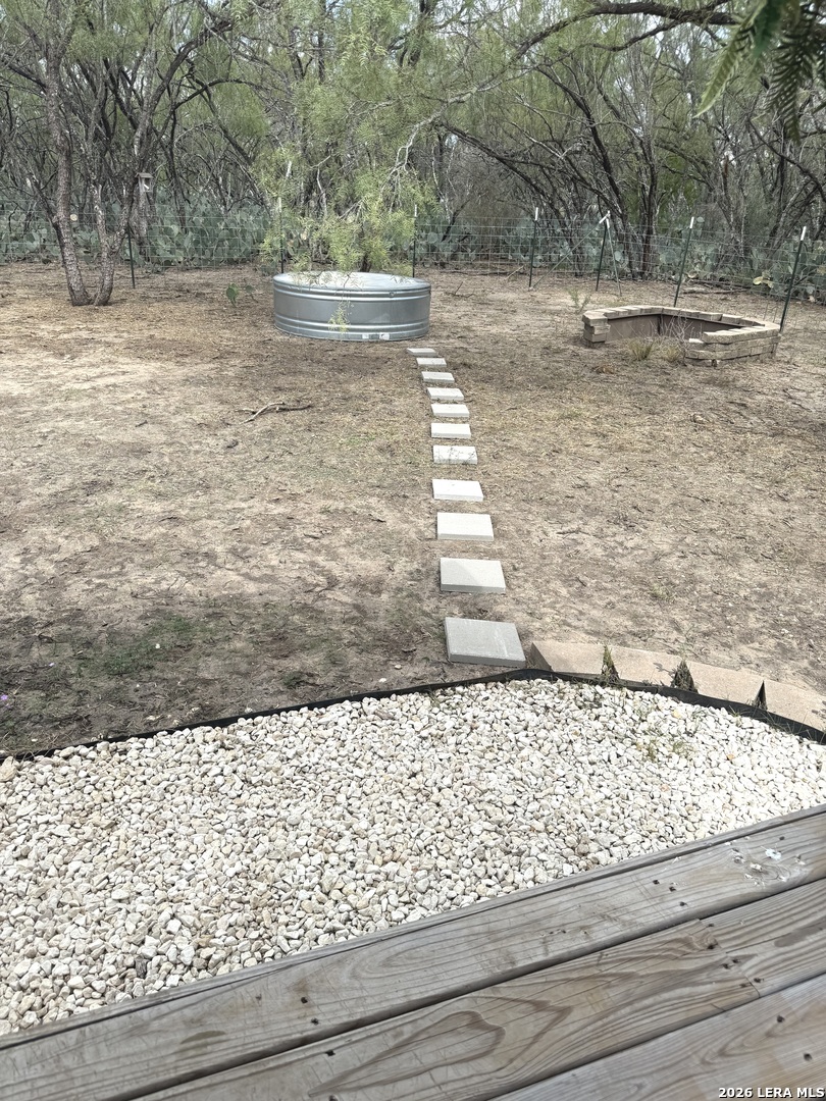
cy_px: 550
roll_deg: -2.9
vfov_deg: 71.6
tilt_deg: -23.4
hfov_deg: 56.8
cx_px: 413
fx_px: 764
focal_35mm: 24
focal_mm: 6.76
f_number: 1.78
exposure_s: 1/2801
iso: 80
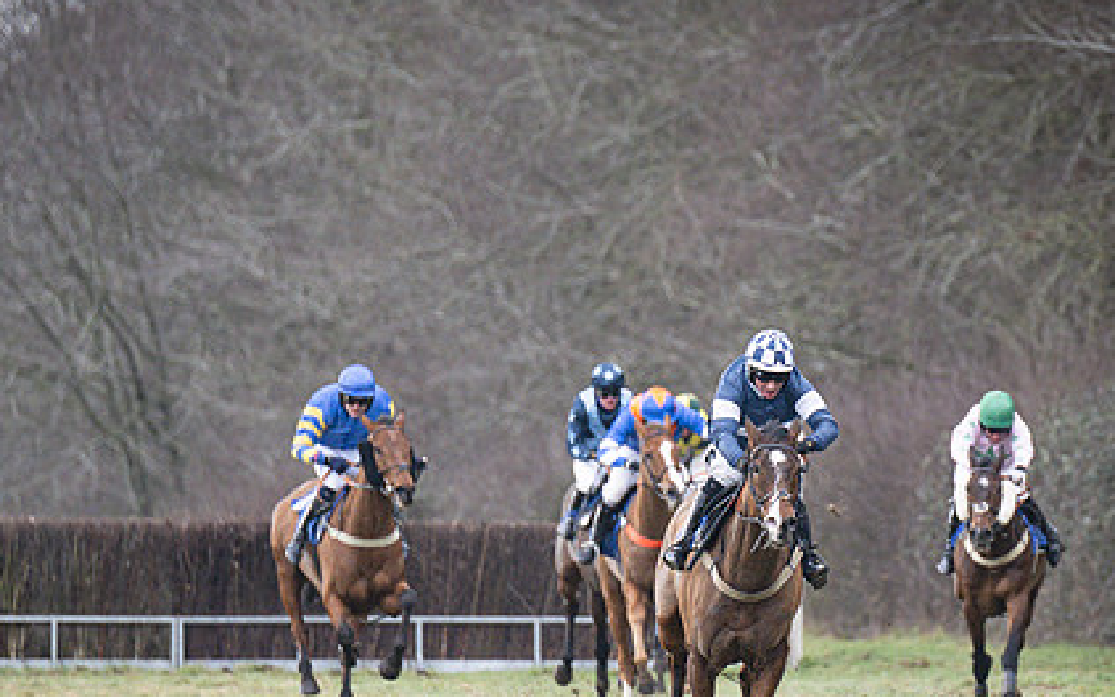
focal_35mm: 628
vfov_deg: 2.1
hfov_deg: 3.3
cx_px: 853
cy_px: 421
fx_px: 19088
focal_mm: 195
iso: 400
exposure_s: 1/1600
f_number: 2.8
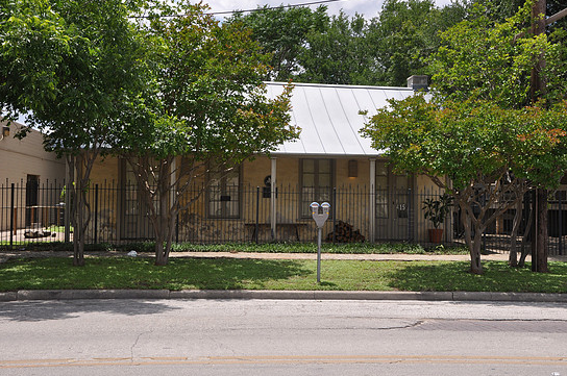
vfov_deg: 28.0
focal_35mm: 48
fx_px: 755
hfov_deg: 41.2
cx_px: 293
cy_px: 178
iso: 200
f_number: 11
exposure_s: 1/125
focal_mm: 30
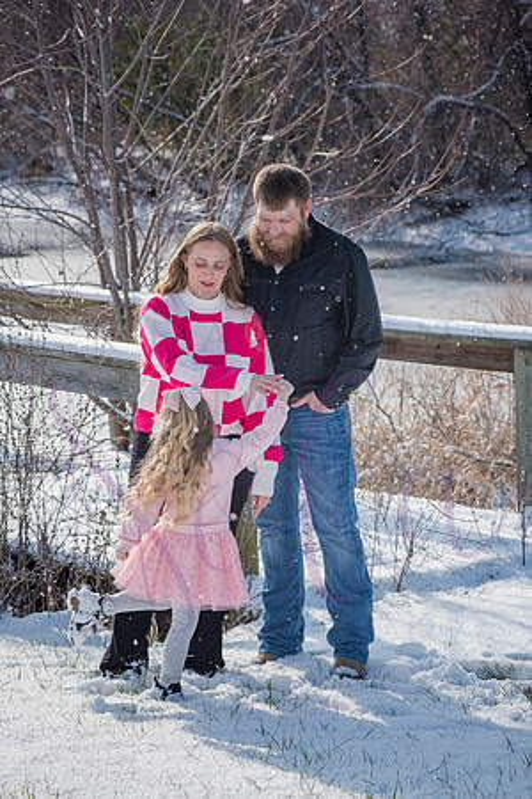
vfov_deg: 17.1
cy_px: 400
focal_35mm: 120
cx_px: 266
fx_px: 2660
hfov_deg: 11.4
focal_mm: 120
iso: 640
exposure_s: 1/2000
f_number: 9
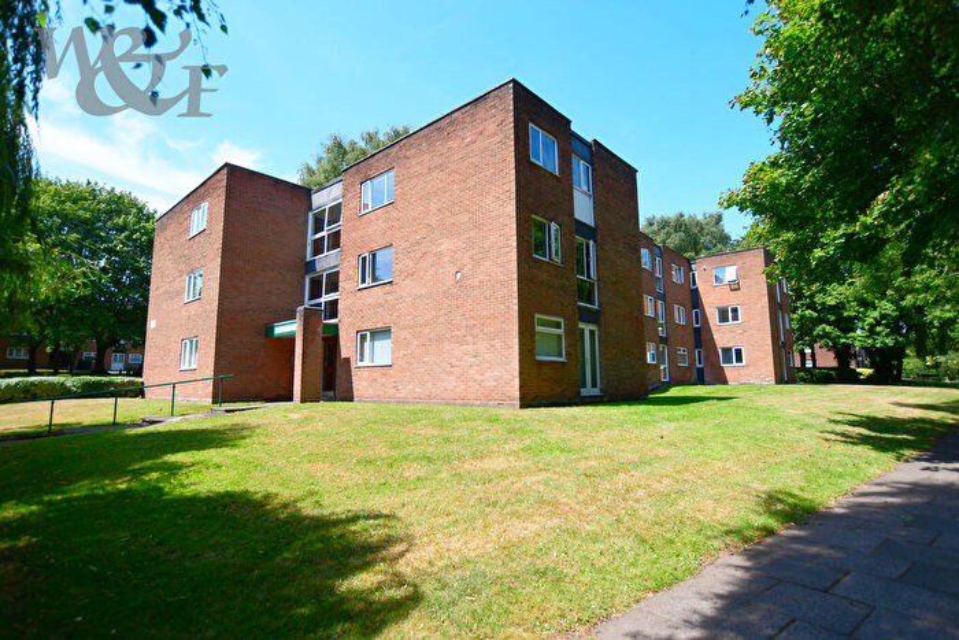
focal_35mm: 18
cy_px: 320
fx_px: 480
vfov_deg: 67.4
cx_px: 480
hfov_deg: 90.0
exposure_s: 1/500
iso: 100
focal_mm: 12
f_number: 4
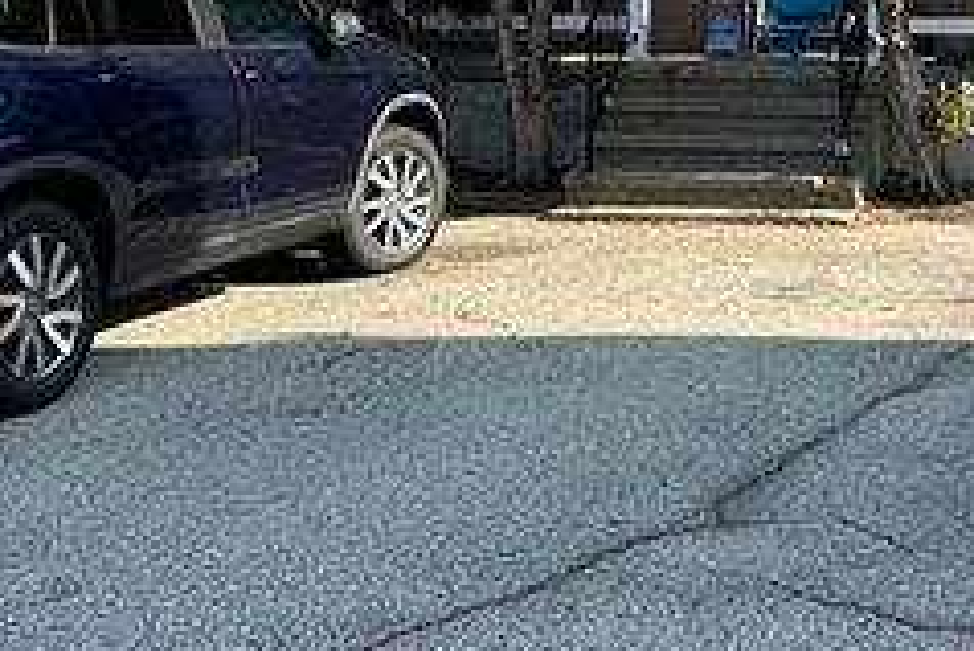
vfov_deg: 18.8
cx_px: 925
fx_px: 1895
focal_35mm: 70
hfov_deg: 27.5
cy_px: -55
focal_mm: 6.86
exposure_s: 1/1751
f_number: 1.78
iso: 80
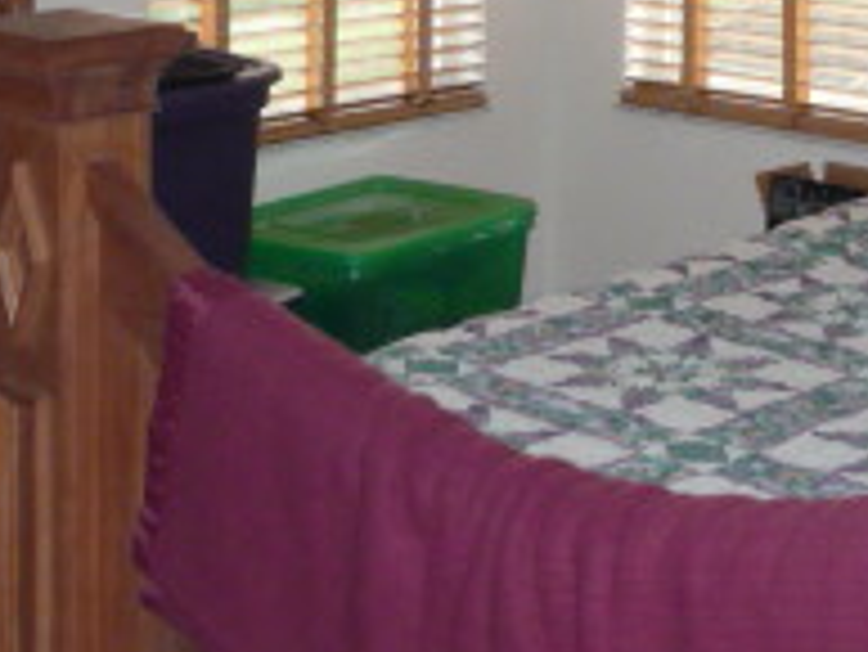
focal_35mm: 93
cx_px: 684
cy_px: -247
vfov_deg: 15.0
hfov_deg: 20.8
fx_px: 2333
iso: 250
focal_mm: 4.7
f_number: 3.3
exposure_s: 1/30
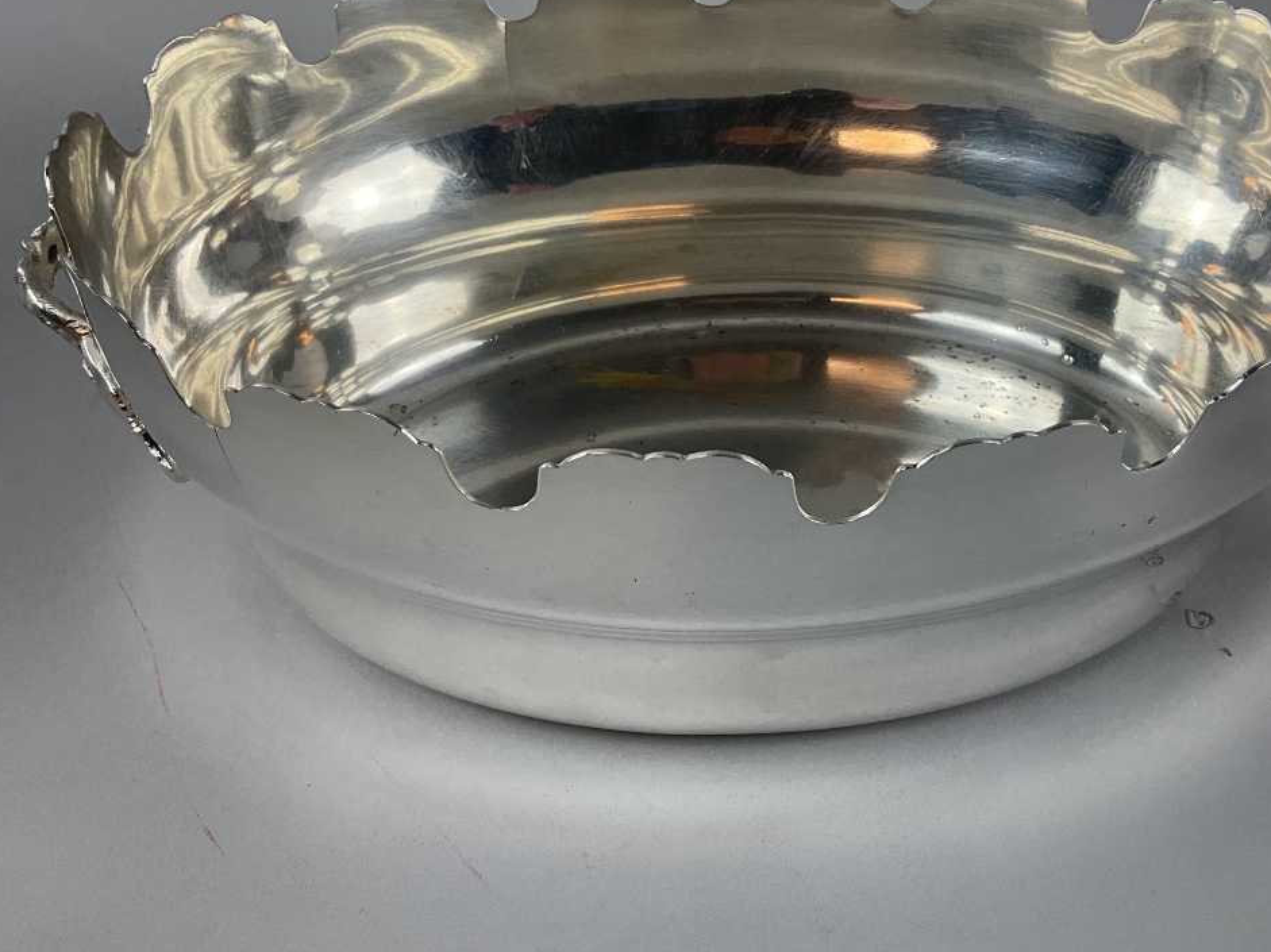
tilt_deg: -39.2
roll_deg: -1.4
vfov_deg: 38.5
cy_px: 396
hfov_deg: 49.9
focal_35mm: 37
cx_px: 759
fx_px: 1358
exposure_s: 1/100
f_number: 1.8
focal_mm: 3
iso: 25
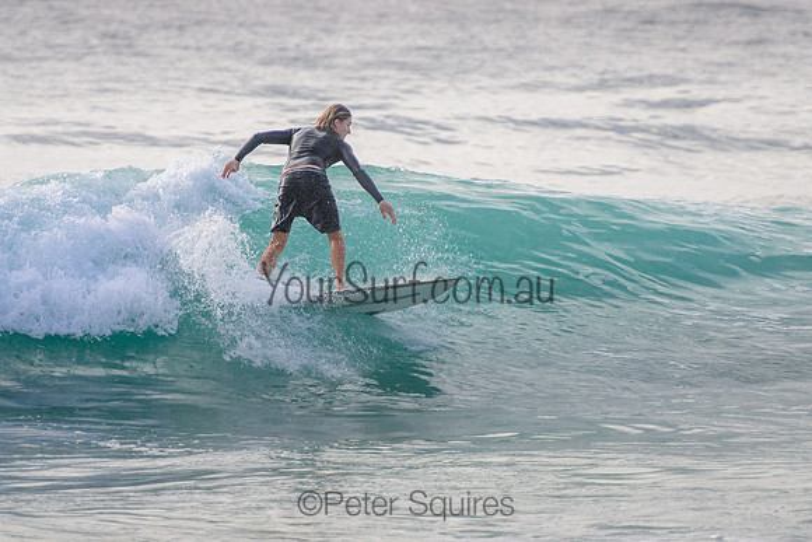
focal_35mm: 550
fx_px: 12412
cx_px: 398
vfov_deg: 2.5
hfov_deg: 3.7
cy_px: 259
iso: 280
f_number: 5.6
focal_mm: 400
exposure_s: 1/2000
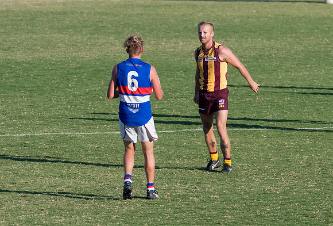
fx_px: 5258
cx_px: 218
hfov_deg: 3.6
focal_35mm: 566
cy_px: 116
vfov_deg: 2.5
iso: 800
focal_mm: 280
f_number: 7.1
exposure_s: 1/2500
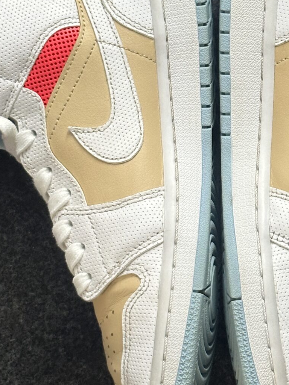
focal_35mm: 120
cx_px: 219
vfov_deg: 16.4
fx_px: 1336
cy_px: 152
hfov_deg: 12.3
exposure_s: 1/51
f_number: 1.78
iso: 200
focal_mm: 6.86
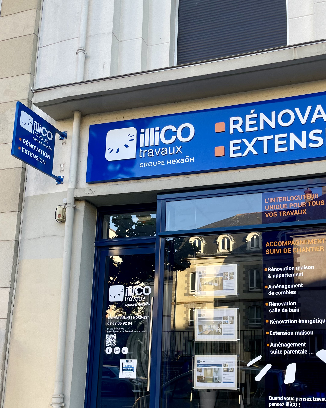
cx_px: 218
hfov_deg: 38.7
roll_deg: +0.7
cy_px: 260
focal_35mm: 38
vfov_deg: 47.4
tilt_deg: +13.0
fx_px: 458
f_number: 1.6
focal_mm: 4.2
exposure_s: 1/154
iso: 32
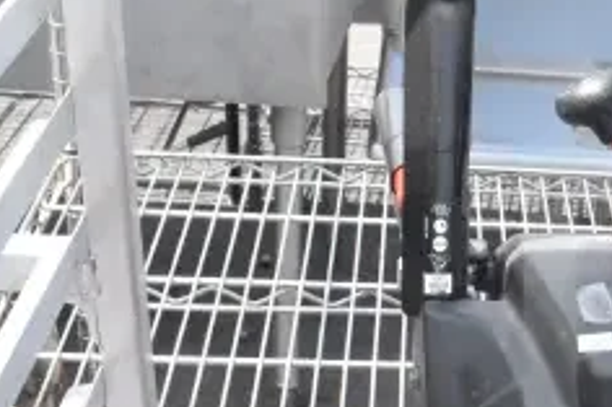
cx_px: 744
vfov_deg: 15.1
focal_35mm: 89
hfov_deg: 21.2
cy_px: 372
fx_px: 1517
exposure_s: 1/1000
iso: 6400
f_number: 16
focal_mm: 23
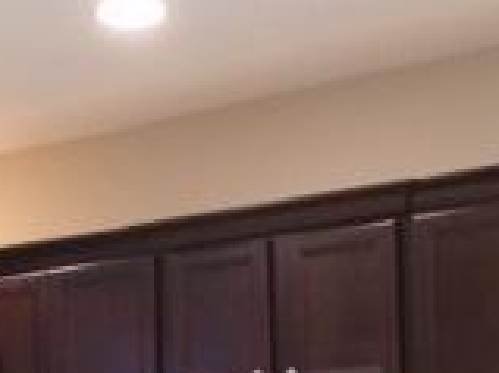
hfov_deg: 16.8
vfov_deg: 12.2
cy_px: 517
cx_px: 179
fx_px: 1685
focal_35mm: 117
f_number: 2.2
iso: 320
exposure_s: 1/15
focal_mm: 4.15
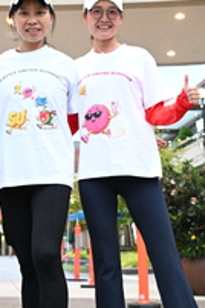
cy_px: 84
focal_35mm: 83
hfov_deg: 16.3
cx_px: 53
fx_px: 712
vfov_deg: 24.2
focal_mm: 30.5
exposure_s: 1/250
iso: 6400
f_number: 4
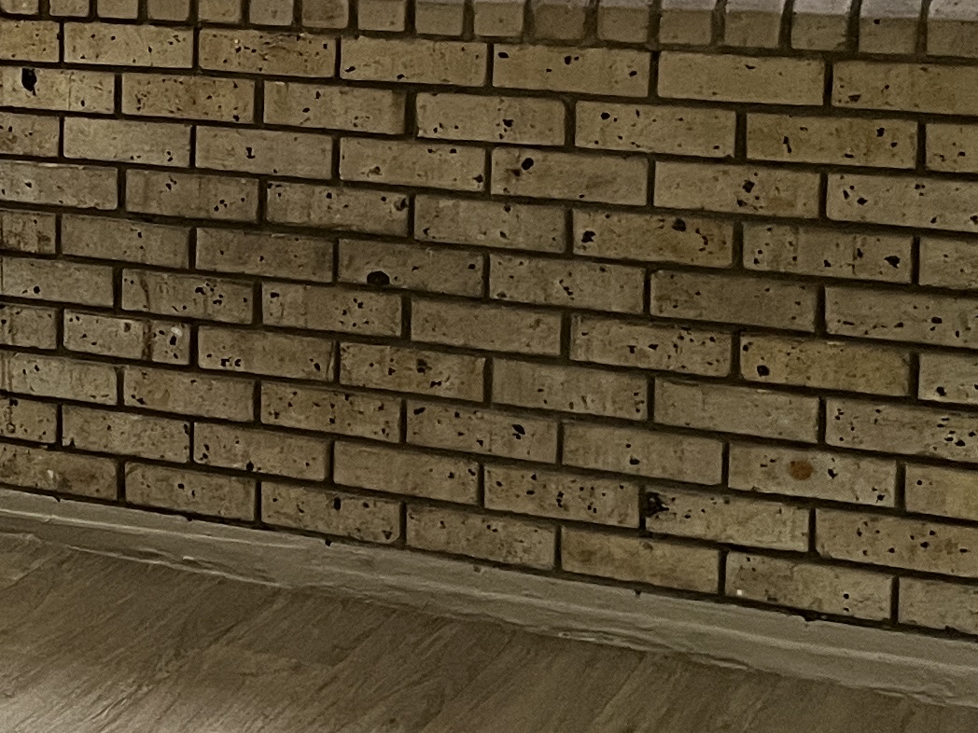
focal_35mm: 100
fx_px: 2825
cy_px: 14
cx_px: -866
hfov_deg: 16.1
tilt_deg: -6.7
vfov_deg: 14.6
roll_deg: +0.6
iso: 200
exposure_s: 1/50
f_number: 1.6
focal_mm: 5.1
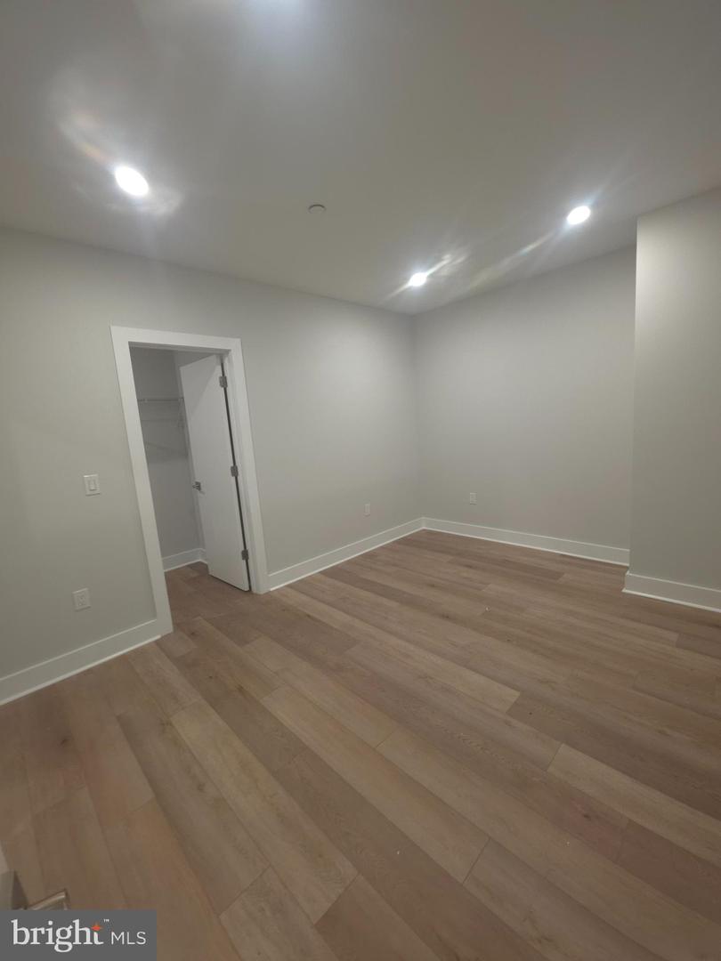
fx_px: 361
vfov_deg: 106.2
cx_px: 360
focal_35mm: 13
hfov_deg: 89.9
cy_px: 480
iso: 125
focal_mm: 2.2
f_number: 1.9
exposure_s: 1/30
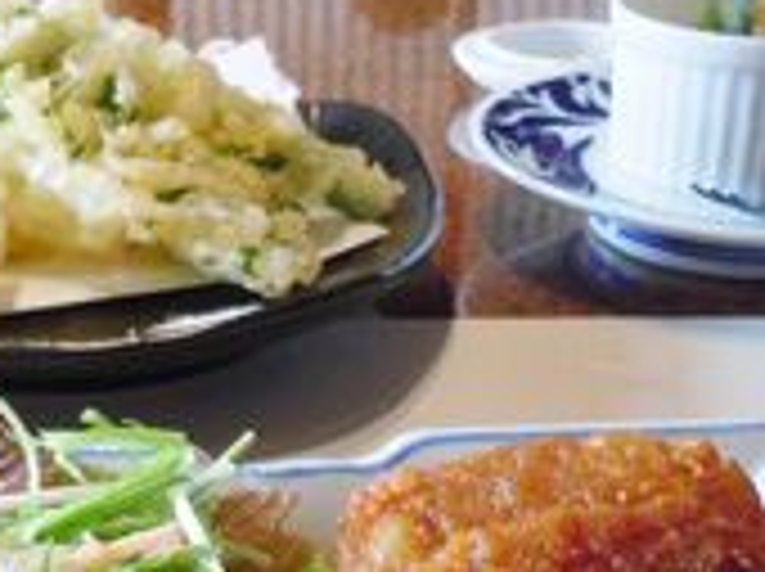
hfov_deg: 29.3
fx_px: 1457
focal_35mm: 66
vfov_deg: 21.2
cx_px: 266
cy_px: 617
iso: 400
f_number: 3.7
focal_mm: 5
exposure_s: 1/30
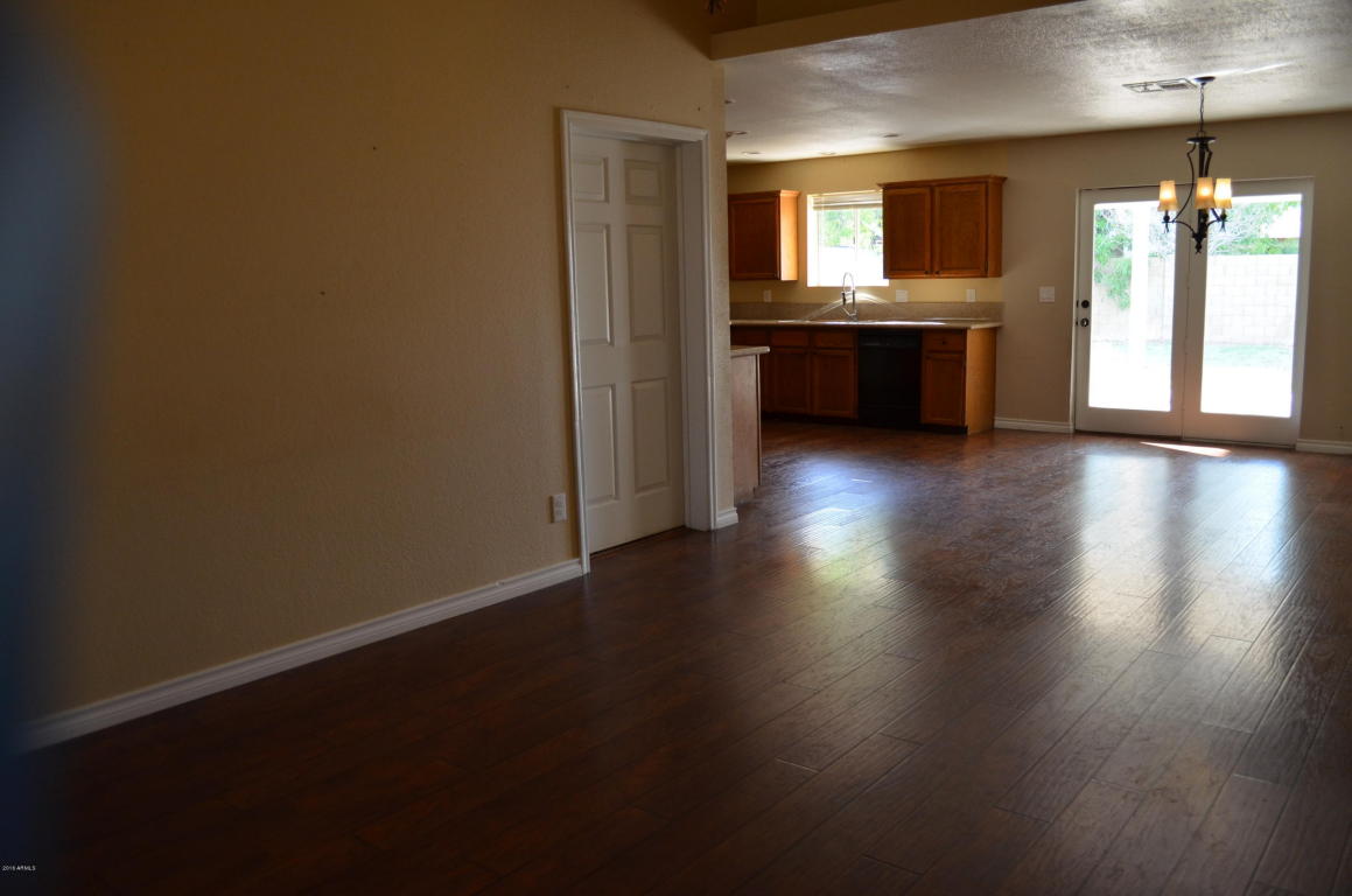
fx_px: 1012
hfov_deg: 67.5
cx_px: 676
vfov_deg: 47.7
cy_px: 448
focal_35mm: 27
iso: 400
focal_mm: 18
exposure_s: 1/60
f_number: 4
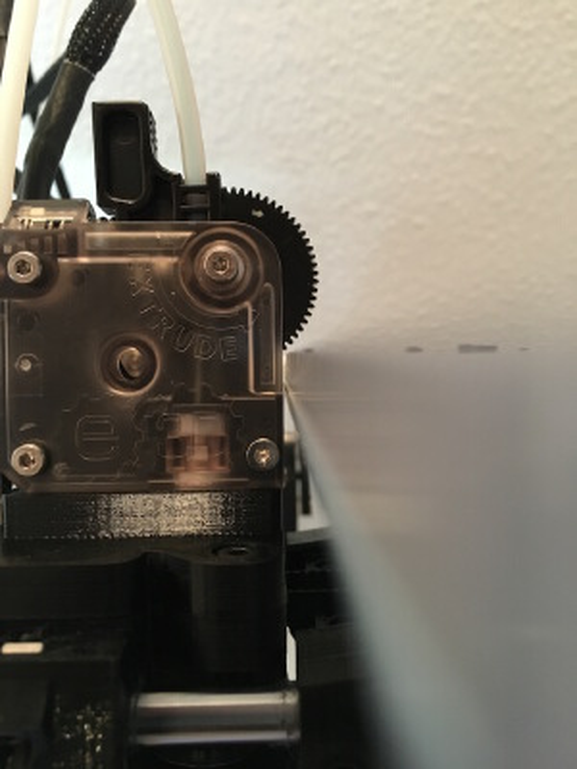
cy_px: 384
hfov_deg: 48.2
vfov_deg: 61.7
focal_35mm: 29
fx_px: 645
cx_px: 288
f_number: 2.2
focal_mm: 4.15
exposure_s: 1/17
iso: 400
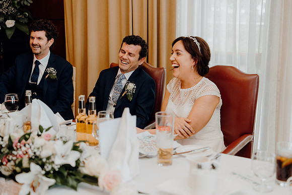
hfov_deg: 37.5
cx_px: 146
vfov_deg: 25.5
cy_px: 98
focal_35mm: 53
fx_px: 430
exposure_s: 1/200
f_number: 2.8
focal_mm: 53
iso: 1250
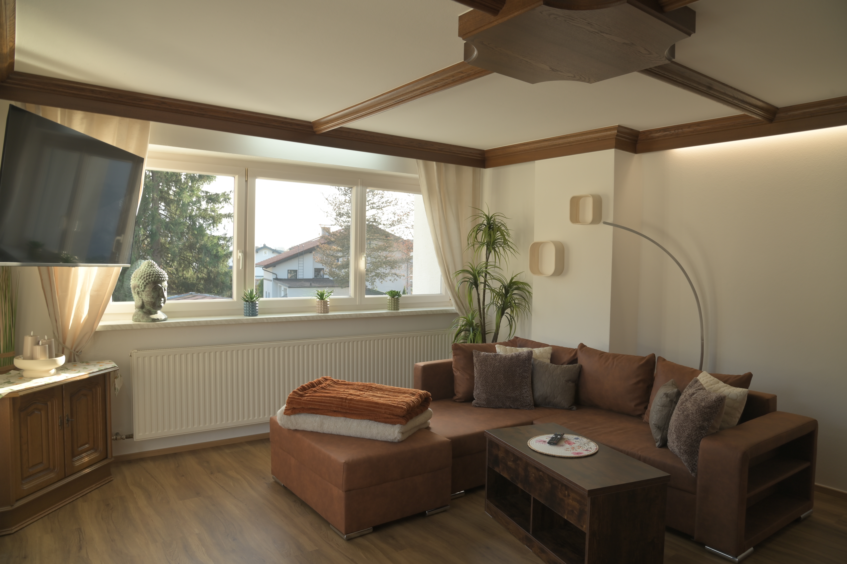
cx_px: 424
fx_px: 564
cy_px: 282
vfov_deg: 53.1
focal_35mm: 24
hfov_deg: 73.8
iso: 125
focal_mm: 24
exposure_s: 1/15
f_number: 9
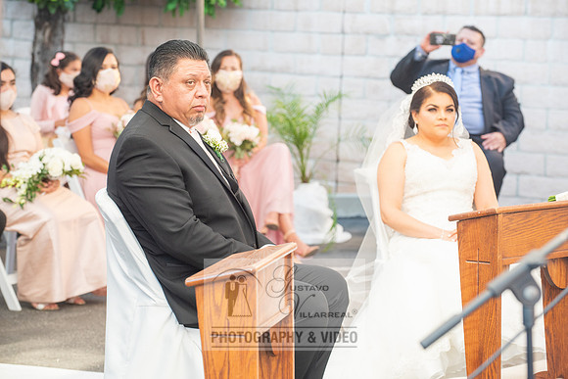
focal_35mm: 135
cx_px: 284
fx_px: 2130
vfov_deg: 10.2
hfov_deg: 15.2
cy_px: 190
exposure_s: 1/160
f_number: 5.6
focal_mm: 135
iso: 640
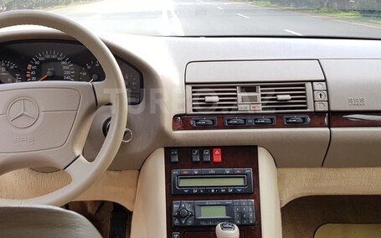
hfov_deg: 49.3
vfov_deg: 31.9
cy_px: 101
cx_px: 189
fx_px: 415
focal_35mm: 40
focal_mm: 4.2
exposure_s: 1/95
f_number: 1.7
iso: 40
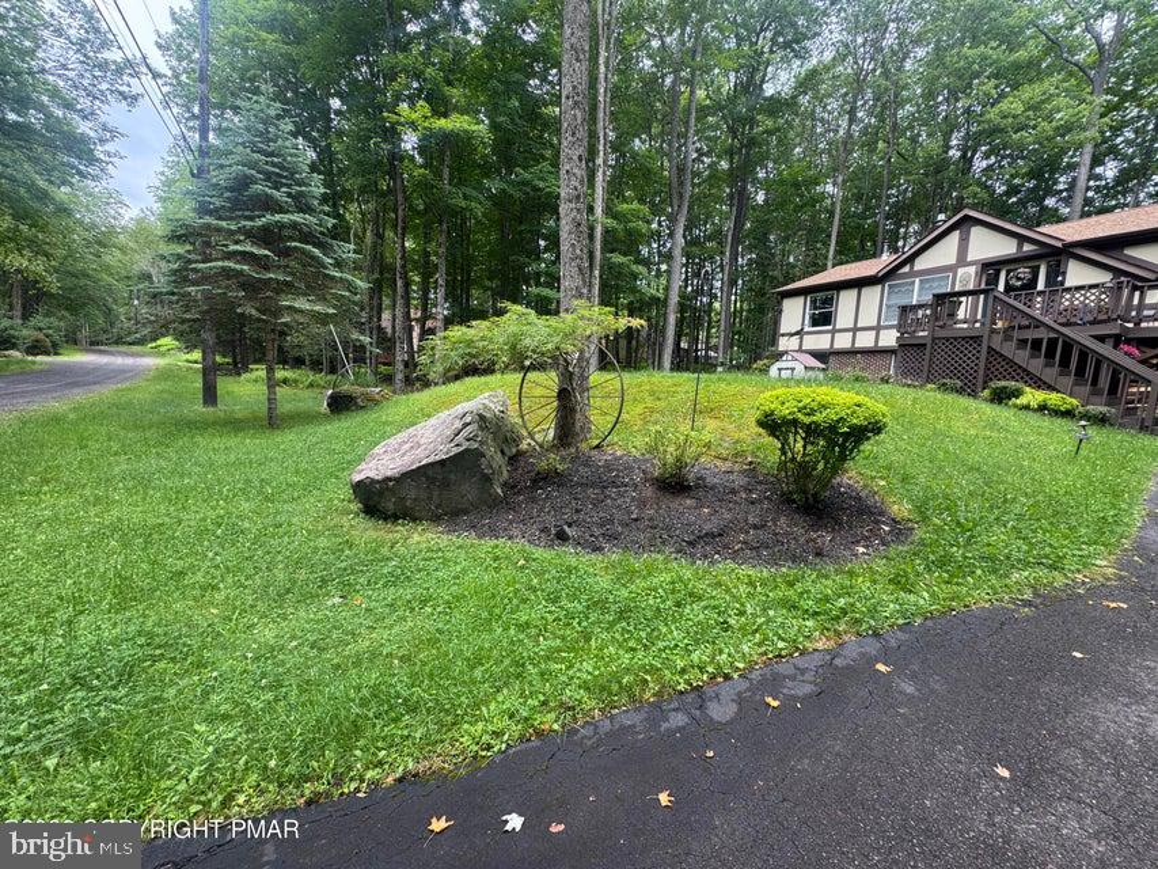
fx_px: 468
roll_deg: -3.6
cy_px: 434
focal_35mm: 14
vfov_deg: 85.7
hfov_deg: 102.1
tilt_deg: -6.4
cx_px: 579
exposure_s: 1/142
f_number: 2.2
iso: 40
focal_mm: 2.22
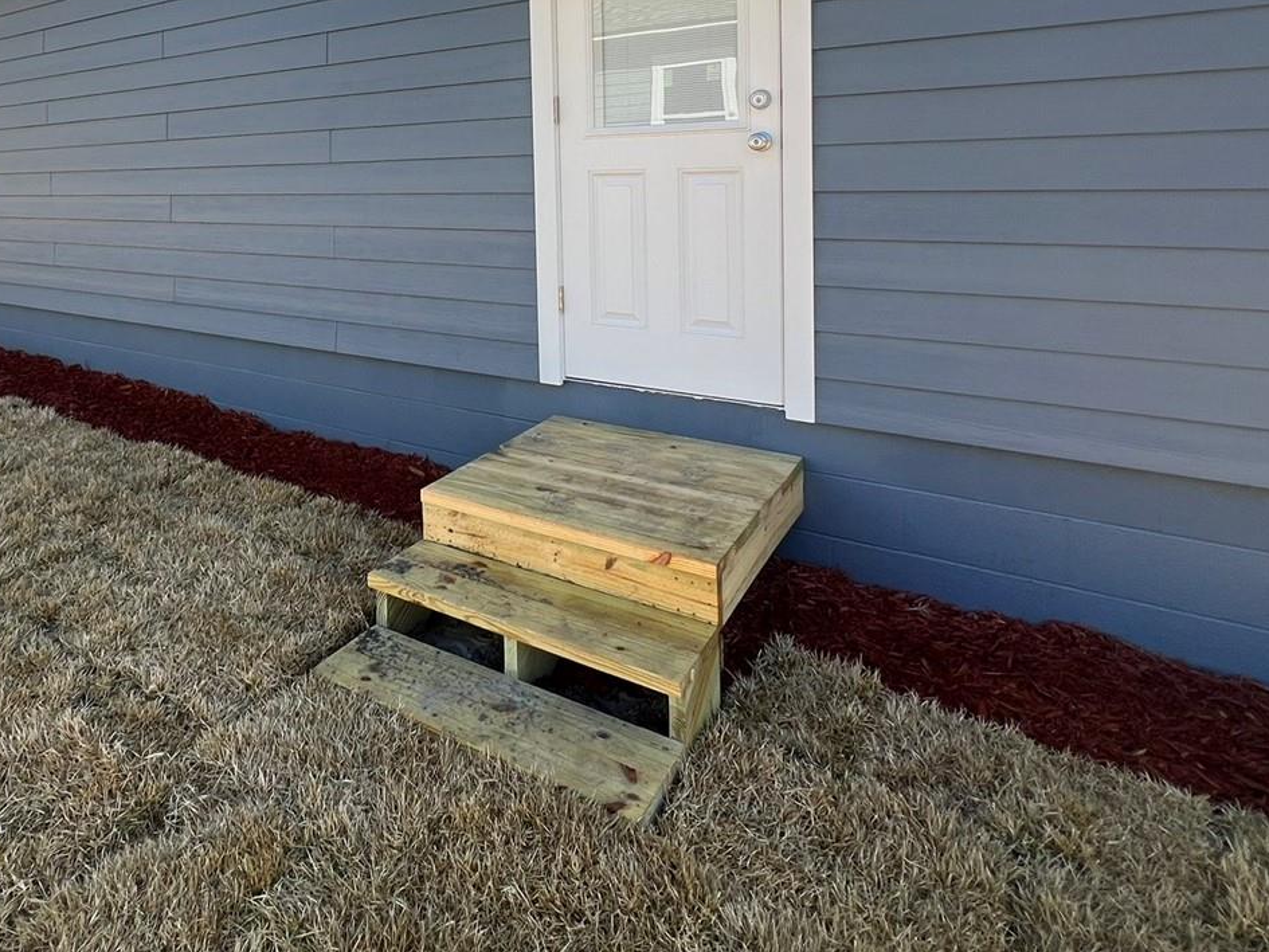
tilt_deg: -2.6
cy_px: 213
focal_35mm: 22
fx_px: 807
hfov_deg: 73.3
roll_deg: +1.4
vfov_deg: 57.3
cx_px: 392
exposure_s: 1/326
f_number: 1.8
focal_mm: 1.57
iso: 32
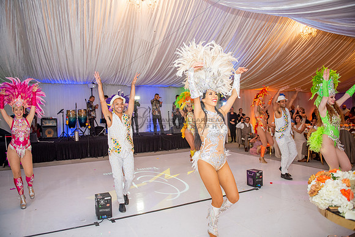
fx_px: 237
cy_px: 118
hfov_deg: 73.7
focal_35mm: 24
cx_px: 178
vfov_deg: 53.2
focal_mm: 24
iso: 1000
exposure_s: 1/160
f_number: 2.8
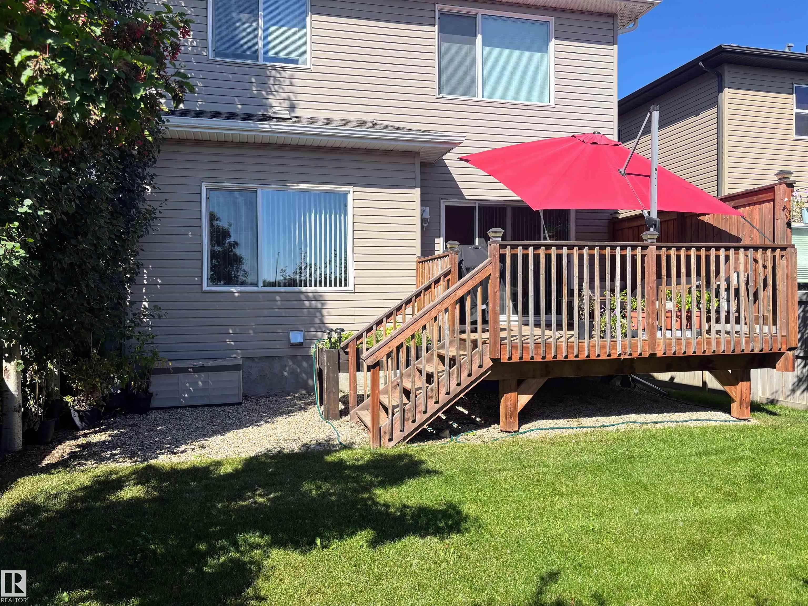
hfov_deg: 67.3
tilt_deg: -0.6
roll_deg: +0.5
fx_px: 607
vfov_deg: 53.1
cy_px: 303
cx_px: 404
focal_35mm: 26
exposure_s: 1/2242
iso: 50
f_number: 1.6
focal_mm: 5.96
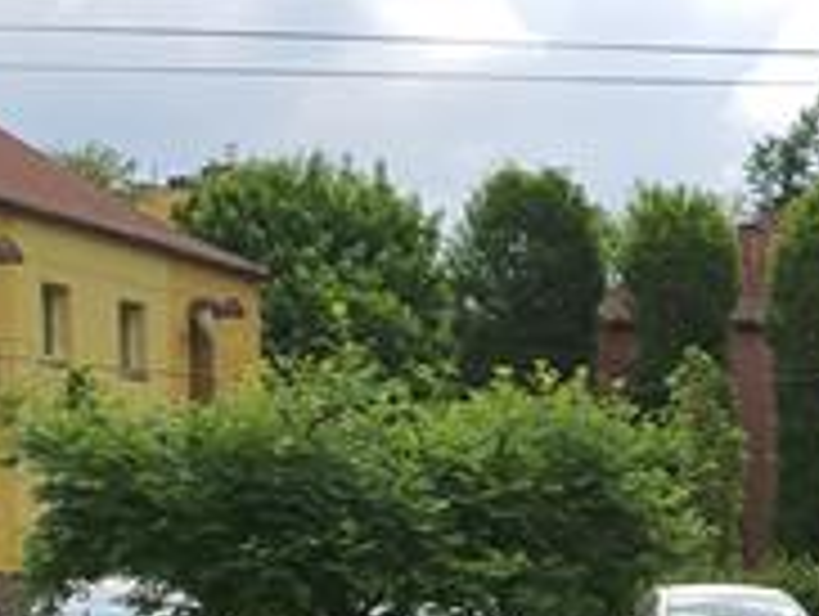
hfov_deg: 16.4
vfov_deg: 12.7
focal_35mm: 114
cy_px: 769
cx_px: 1030
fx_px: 2701
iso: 50
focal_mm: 4.3
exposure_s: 1/3680
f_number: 1.5
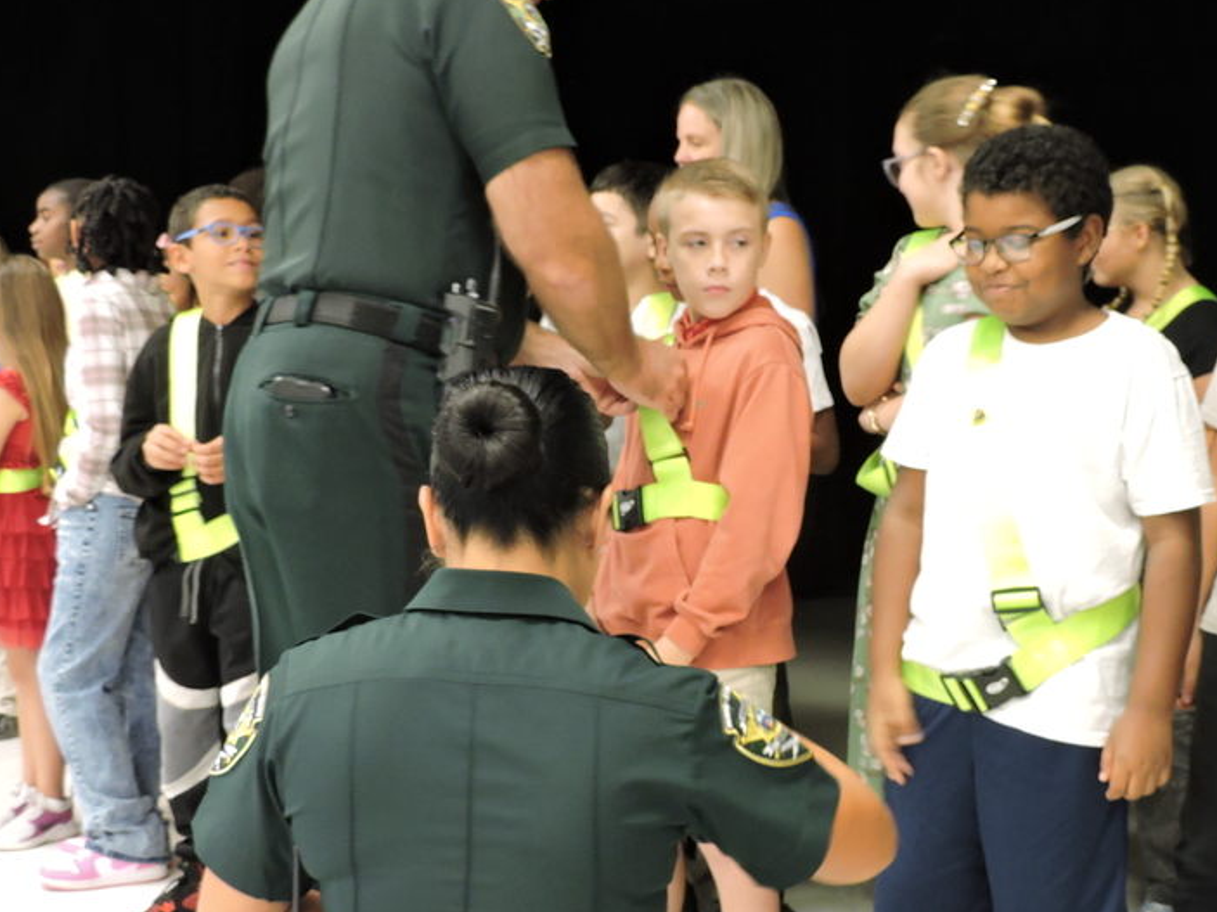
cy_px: 530
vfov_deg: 28.5
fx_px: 1793
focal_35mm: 51
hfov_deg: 37.3
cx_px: 763
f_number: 3.3
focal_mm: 6.2
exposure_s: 1/15
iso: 400
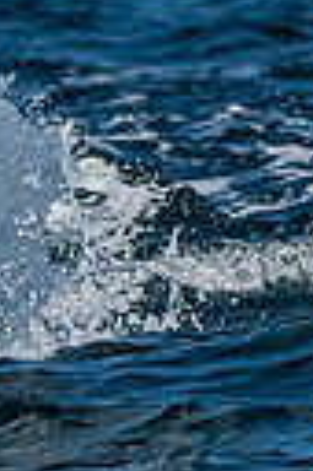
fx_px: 24282
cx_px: -166
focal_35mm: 1857
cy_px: -891
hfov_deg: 0.7
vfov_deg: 1.1
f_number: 6.3
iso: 400
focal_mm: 195
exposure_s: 1/3200
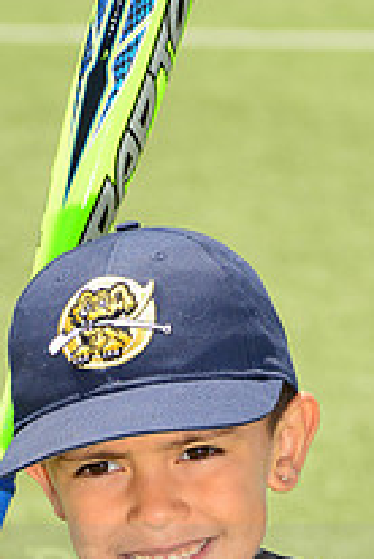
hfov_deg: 3.1
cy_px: 562
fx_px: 6989
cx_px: 221
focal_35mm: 450
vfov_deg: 4.6
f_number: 11
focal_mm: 160
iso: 250
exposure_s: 1/250
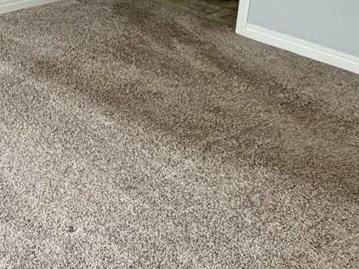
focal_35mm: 77
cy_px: -14
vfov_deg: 18.5
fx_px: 798
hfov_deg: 23.4
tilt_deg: -16.2
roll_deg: -1.3
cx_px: -60
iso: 160
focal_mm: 2.22
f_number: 2.2
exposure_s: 1/120
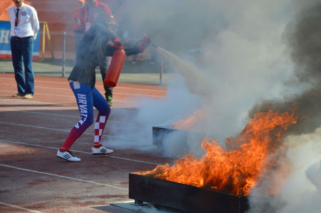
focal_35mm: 147
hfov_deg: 14.0
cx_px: 160
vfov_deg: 9.3
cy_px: 106
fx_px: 1310
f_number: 5.6
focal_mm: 98
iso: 400
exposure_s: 1/1000
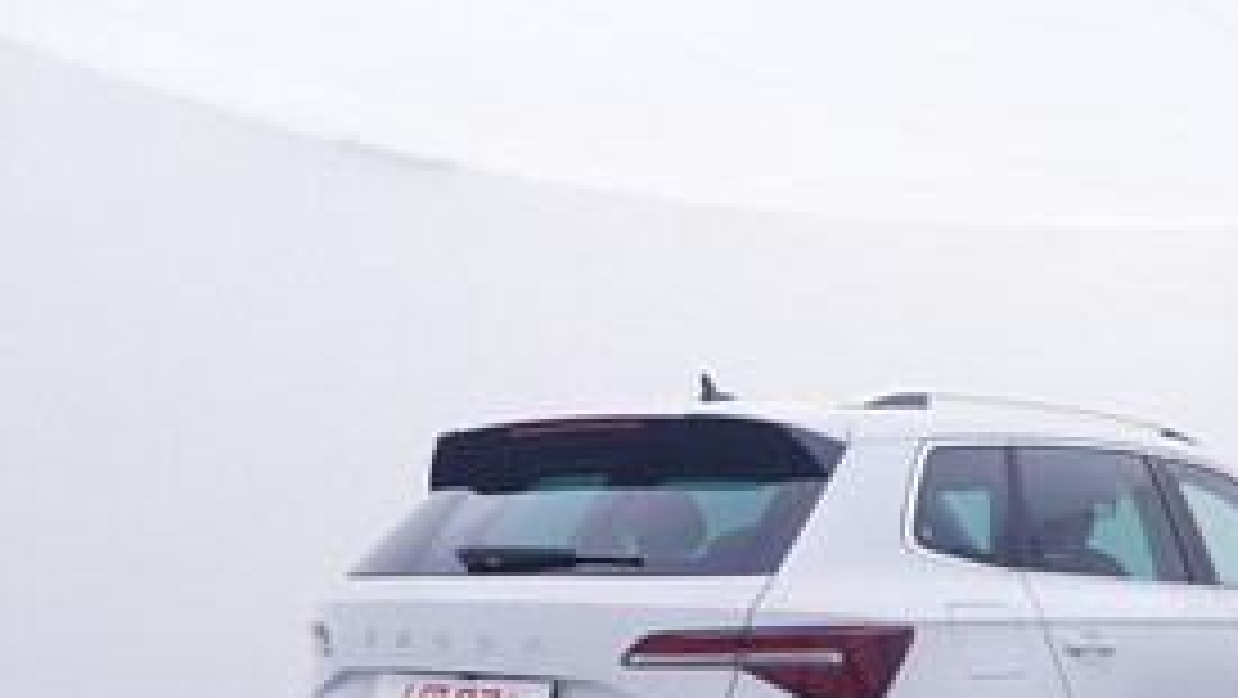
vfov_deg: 24.6
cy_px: 642
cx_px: 1128
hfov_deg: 40.2
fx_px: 1545
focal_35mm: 47
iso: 200
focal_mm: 15
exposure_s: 1/80
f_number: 5
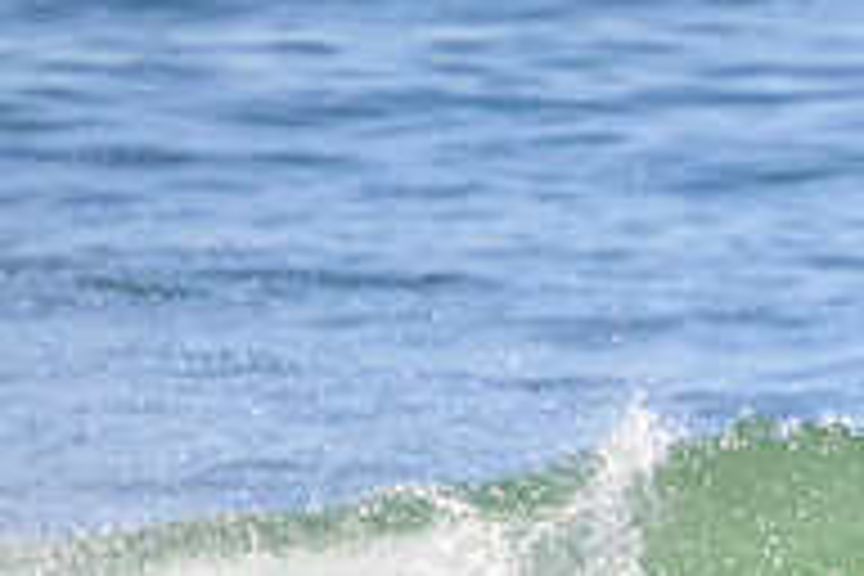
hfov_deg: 0.9
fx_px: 58075
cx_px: 1269
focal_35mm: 2420
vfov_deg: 0.6
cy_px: 745
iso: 1400
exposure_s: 1/2000
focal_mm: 800
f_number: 11
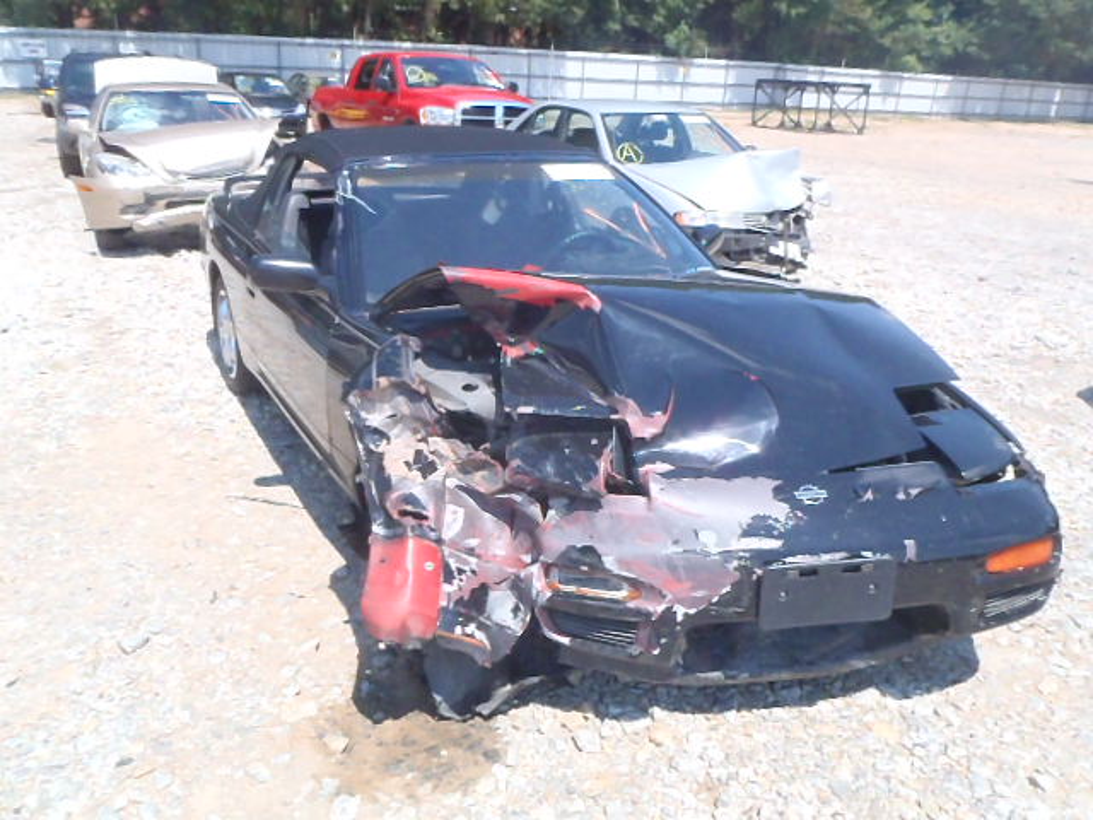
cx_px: 546
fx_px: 884
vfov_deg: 49.7
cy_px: 410
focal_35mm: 28
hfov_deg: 63.4
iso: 800
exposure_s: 1/1250
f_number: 8
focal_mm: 5
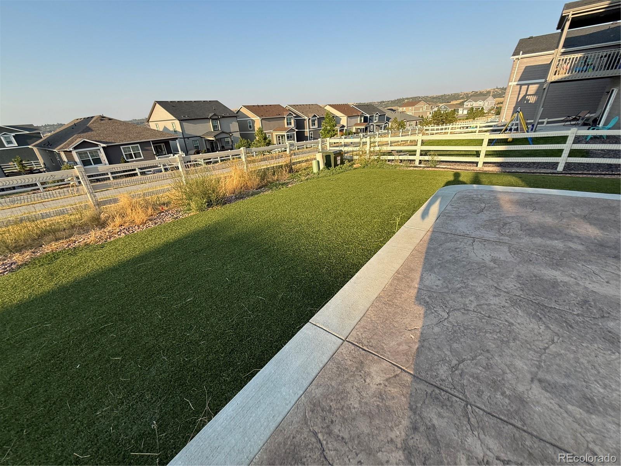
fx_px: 251
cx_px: 310
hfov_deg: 102.1
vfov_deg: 85.7
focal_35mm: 14
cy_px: 233
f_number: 2.2
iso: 50
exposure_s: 1/475
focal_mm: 2.22
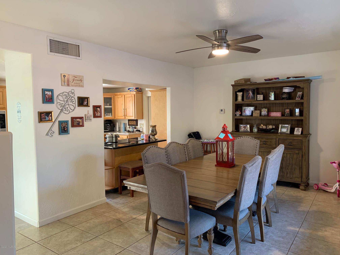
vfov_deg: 53.1
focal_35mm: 26
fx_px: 255
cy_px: 128
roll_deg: +1.2
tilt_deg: -3.9
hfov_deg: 67.3
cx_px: 170
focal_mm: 4.25
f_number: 1.8
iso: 160
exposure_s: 1/60
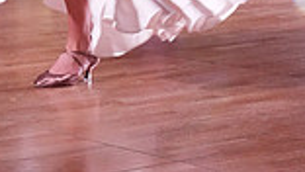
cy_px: -135
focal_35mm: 171
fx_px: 1384
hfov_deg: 12.4
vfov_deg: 6.9
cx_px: 339
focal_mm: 44
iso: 4000
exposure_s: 1/320
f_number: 4.5
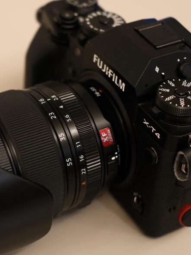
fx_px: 654
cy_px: 129
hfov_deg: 16.5
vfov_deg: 22.0
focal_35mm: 89
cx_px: 55
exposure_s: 1/25
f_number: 2.8
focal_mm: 35
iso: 500
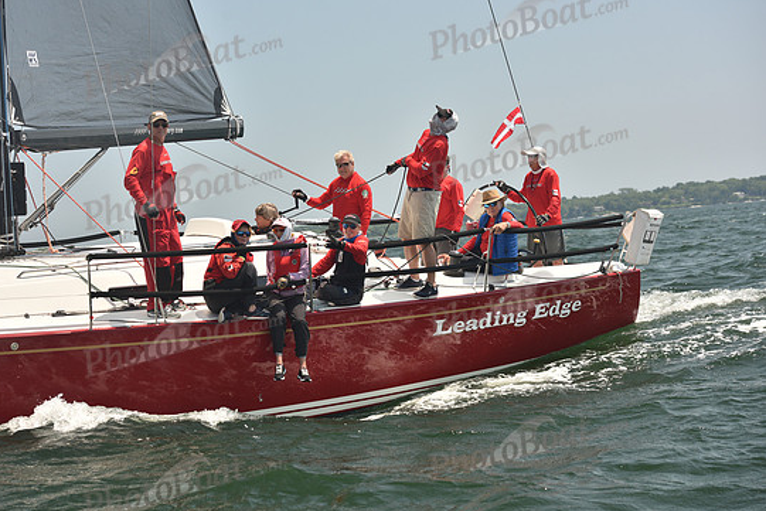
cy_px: 247
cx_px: 357
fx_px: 1596
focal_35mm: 75
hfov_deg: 27.0
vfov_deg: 18.2
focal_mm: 70
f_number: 5.6
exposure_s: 1/640
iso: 250
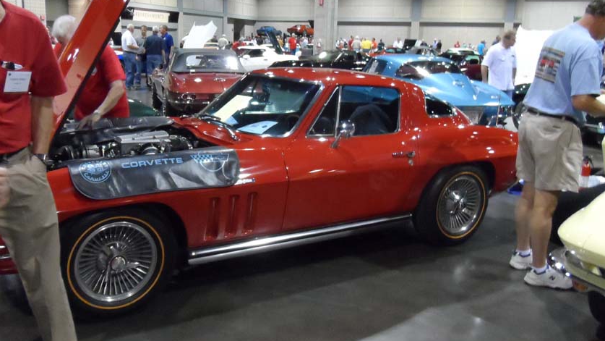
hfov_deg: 60.9
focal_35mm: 32
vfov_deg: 36.7
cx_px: 276
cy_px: 164
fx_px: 513
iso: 640
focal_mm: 4
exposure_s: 1/30
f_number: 3.2
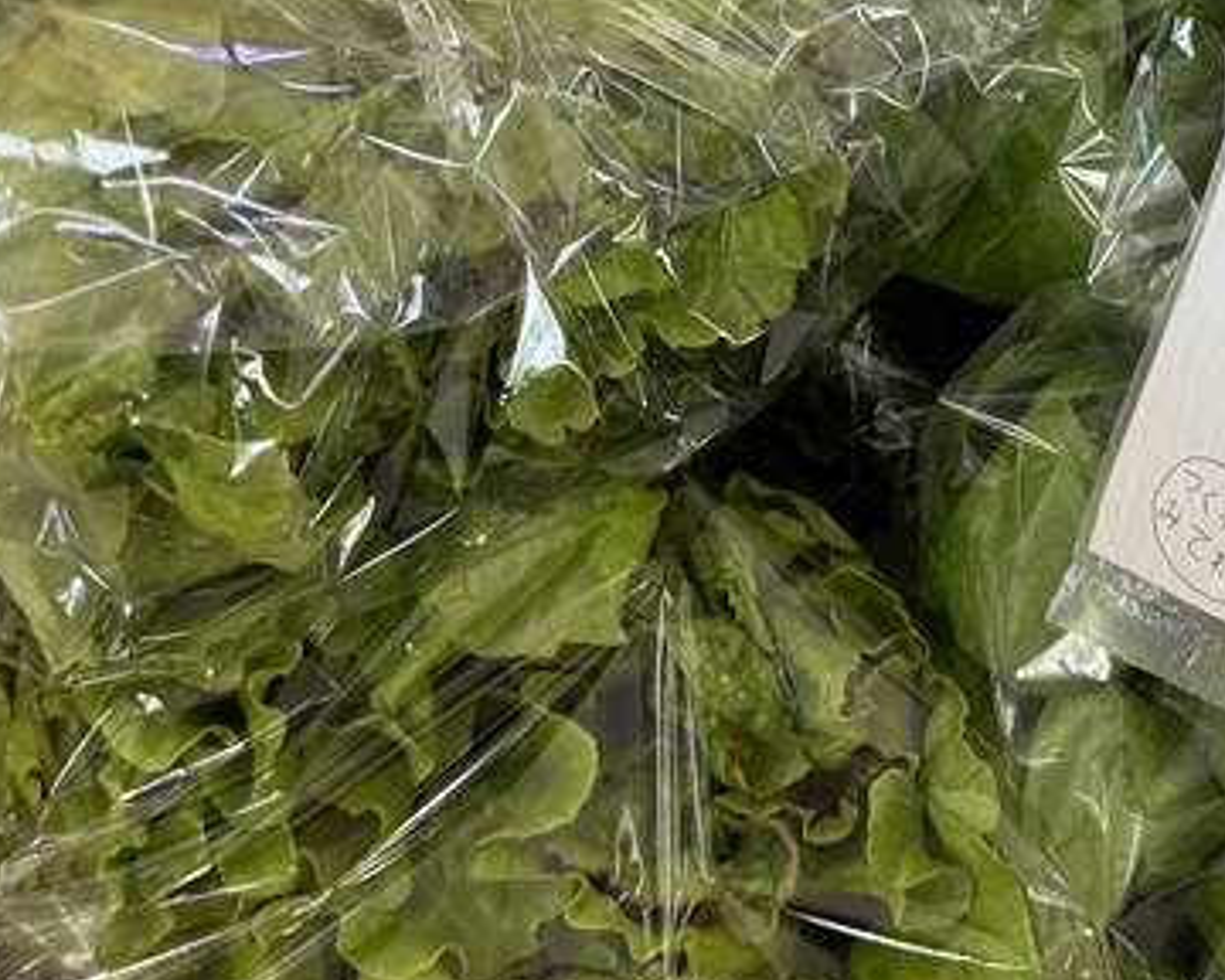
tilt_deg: -85.9
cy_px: 279
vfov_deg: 28.8
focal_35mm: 52
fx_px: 1885
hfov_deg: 35.3
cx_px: 905
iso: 160
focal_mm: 6.76
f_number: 1.78
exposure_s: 1/121
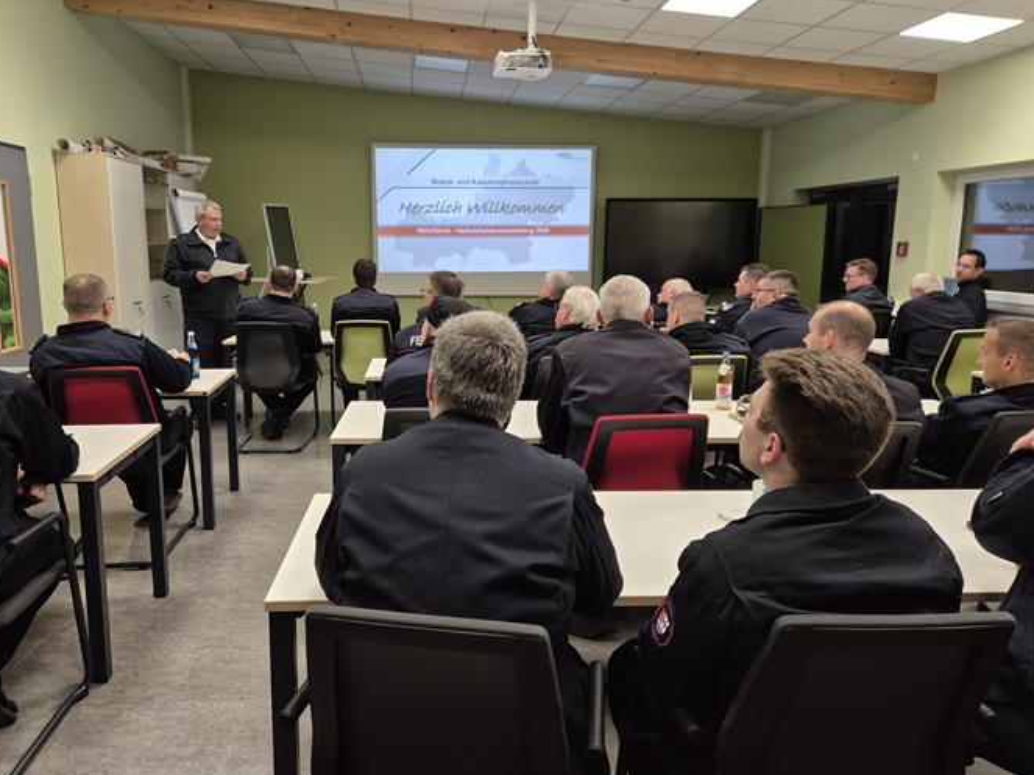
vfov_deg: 53.0
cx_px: 474
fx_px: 776
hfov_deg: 67.2
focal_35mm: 26
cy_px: 360
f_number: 1.8
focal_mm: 5.4
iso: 125
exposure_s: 1/60
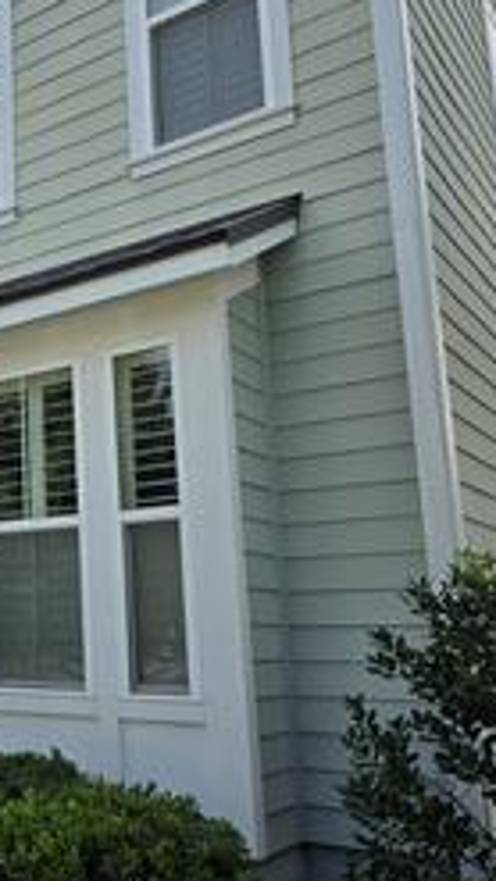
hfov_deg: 26.3
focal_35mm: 41
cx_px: -75
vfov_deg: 49.4
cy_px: 444
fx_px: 958
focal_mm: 6.3
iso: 80
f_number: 1.7
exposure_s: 1/3697
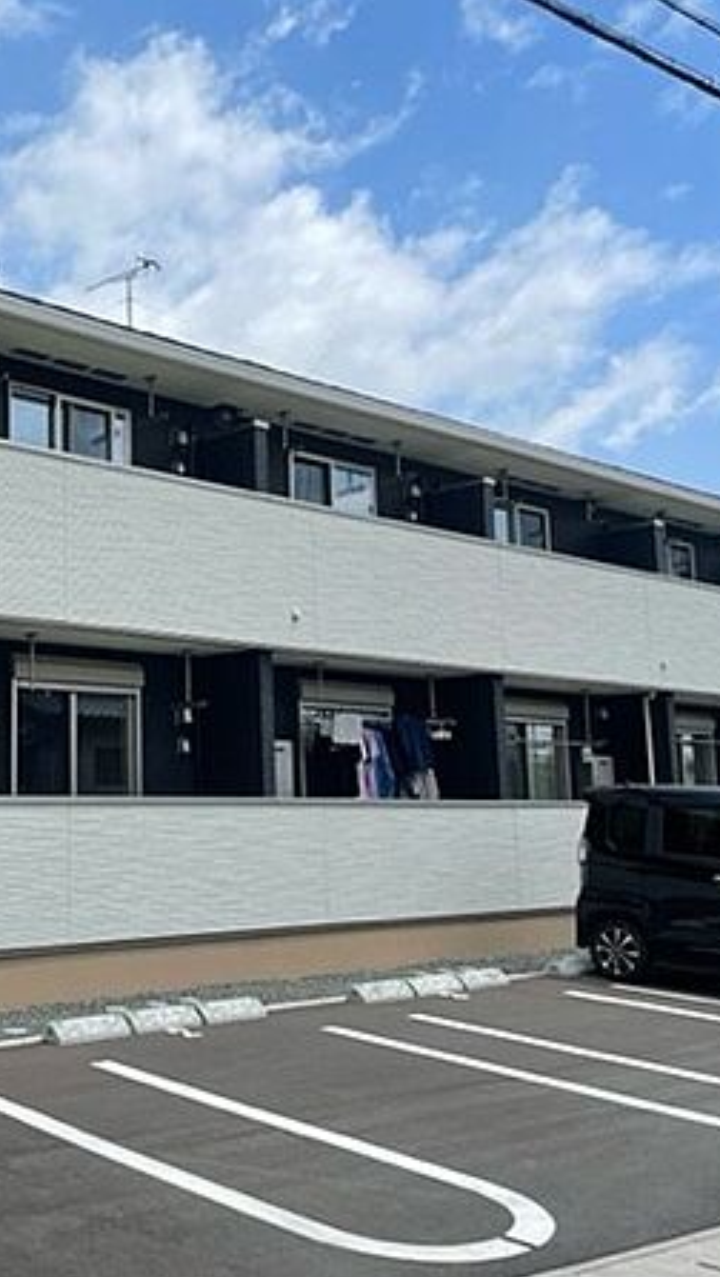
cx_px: 66
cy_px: 640
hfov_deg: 29.9
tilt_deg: +8.9
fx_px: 1288
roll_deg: +0.2
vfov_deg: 52.8
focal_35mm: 38
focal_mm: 4.2
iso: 32
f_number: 1.6
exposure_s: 1/4651
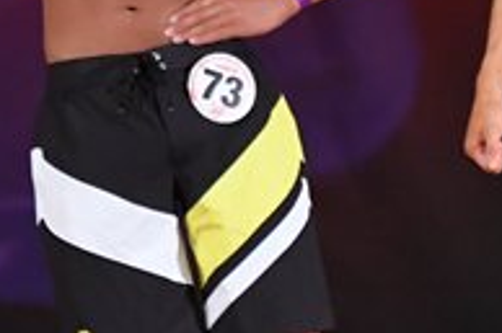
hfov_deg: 2.0
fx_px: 14183
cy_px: 137
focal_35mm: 1018
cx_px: 519
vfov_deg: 1.3
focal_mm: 170
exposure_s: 1/400
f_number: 5.6
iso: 3200
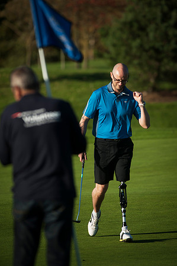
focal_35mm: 300
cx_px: 88
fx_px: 2217
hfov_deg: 4.6
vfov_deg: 6.9
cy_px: 133
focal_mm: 300
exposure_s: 1/2500
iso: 200
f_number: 5
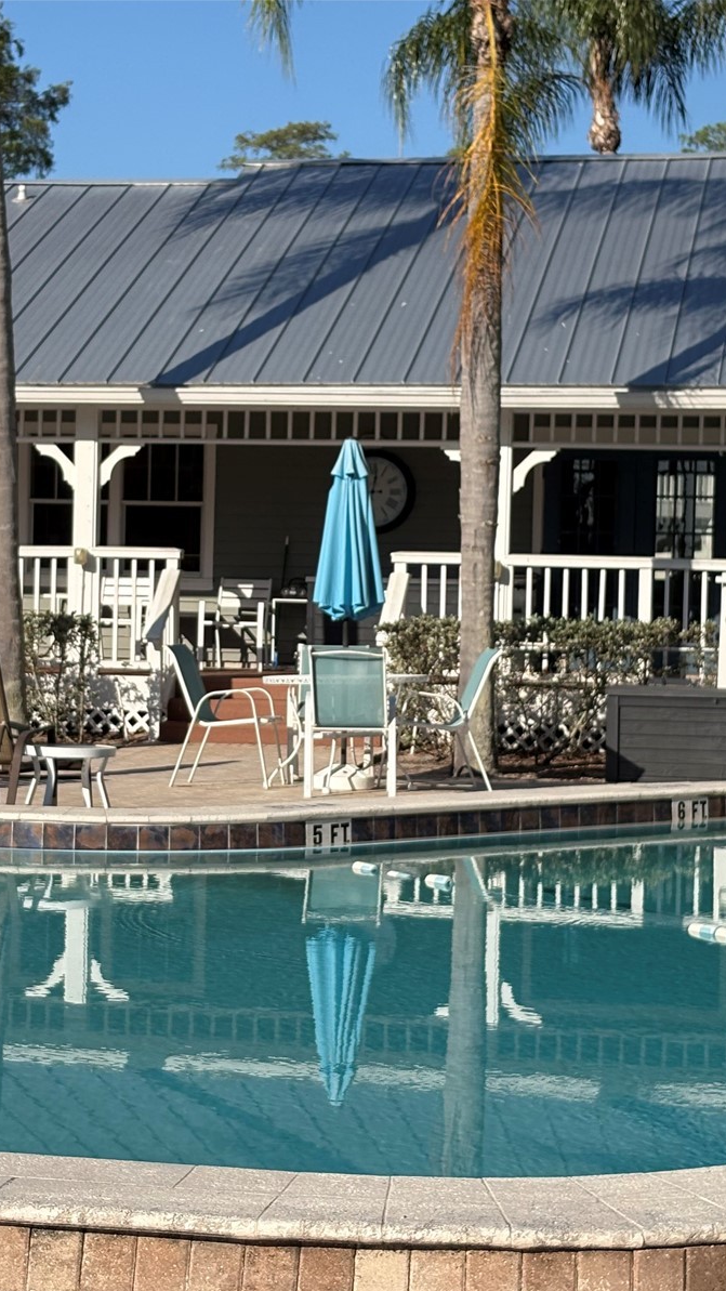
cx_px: 272
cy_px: 648
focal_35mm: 76
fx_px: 2601
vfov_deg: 27.9
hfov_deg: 15.9
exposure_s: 1/3831
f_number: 1.6
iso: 40
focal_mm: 5.96
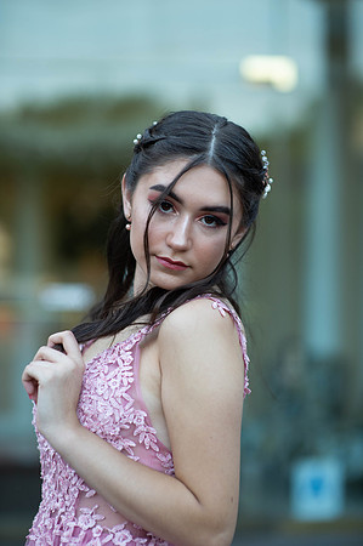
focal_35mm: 85
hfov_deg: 16.0
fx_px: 1289
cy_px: 273
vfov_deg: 23.9
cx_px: 182
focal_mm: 85
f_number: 2
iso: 250
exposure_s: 1/640
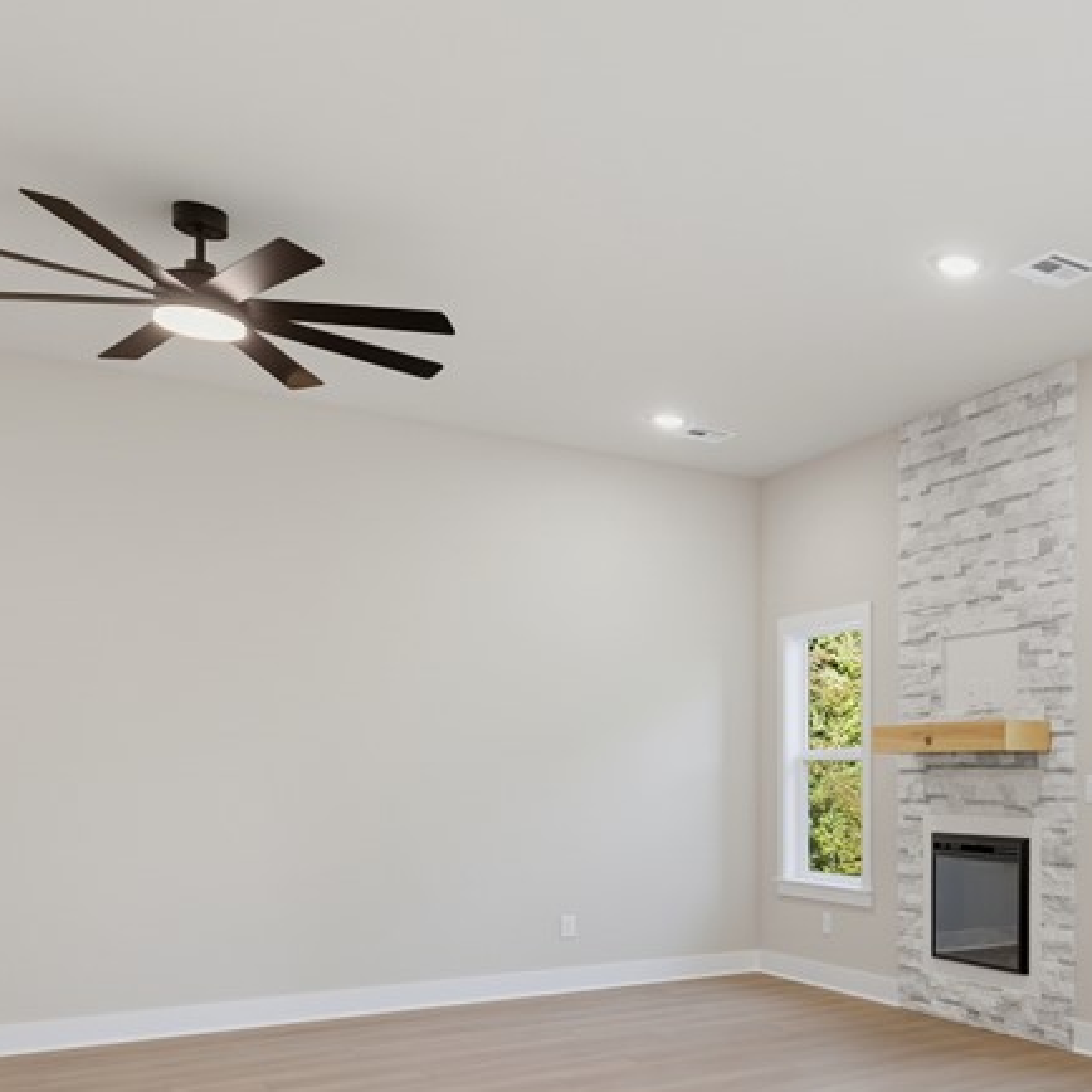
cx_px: 1062
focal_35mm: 35
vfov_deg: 46.6
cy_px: 766
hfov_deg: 42.1
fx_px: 1236
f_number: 9
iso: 100
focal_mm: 16.3
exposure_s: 1.3
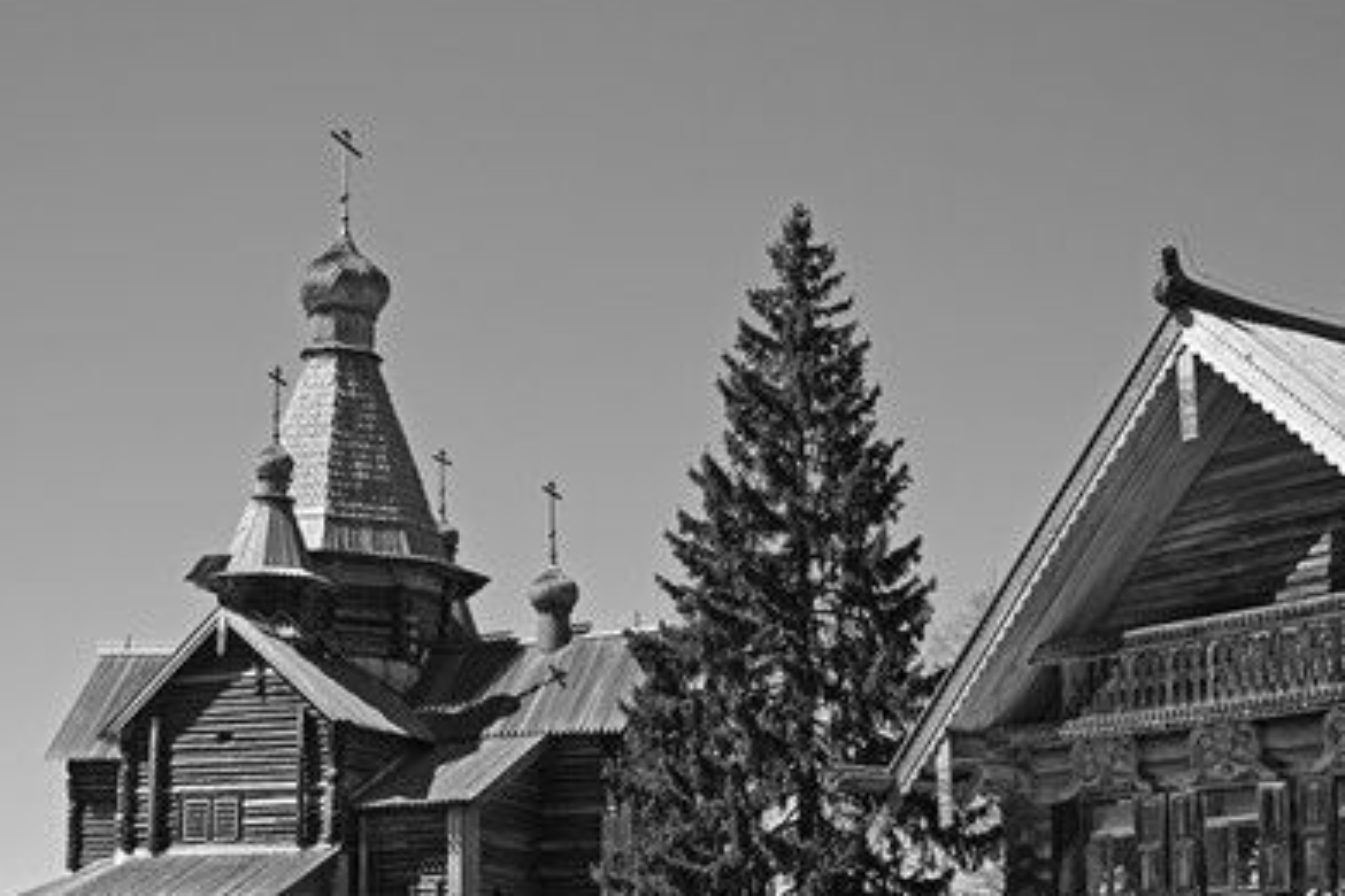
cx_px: 652
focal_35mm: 64
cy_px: 629
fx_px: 2391
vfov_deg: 21.1
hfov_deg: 31.4
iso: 100
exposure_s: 1/800
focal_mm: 39
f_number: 4
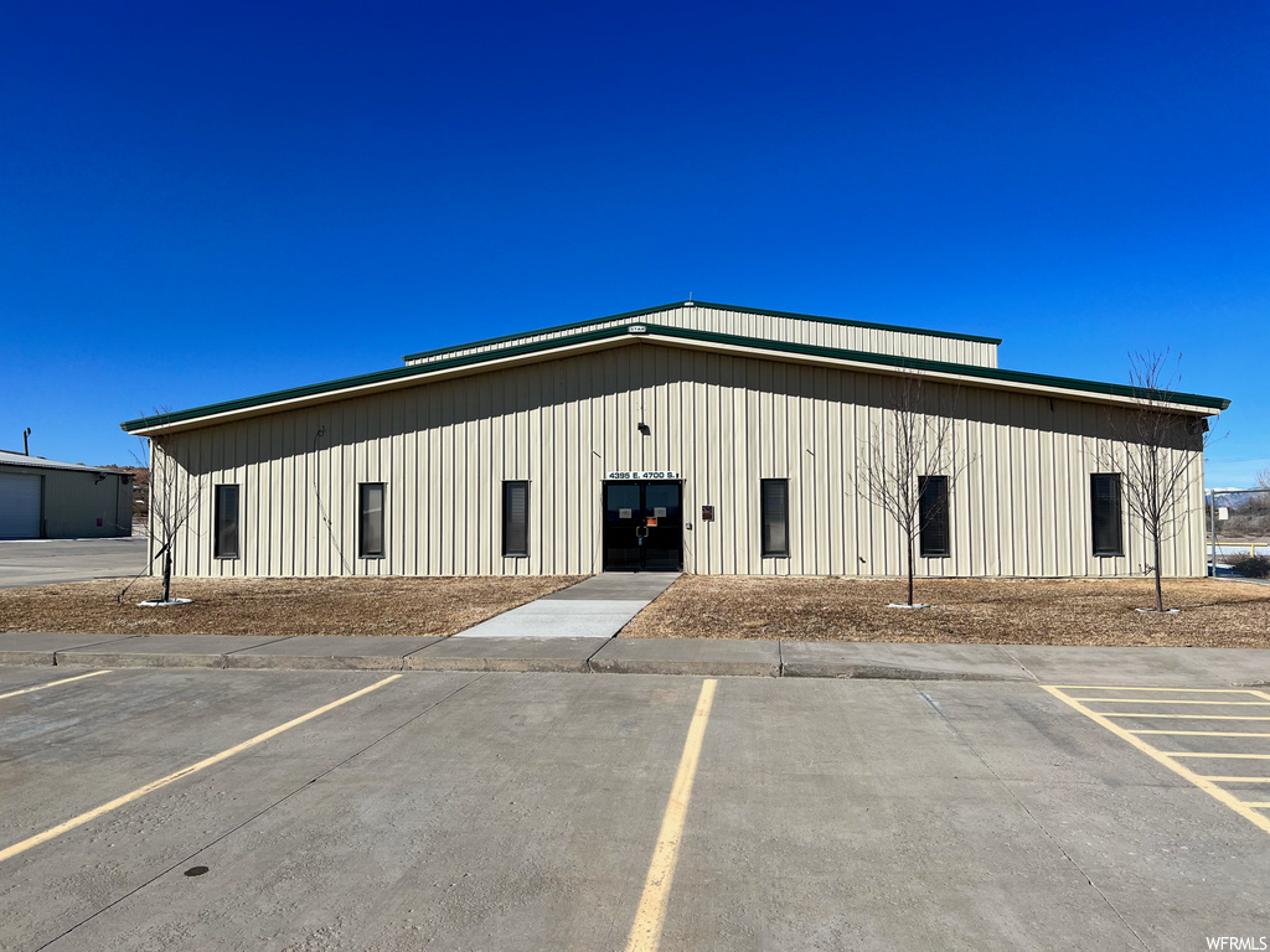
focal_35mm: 26
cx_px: 635
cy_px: 476
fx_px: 954
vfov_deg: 53.1
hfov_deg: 67.3
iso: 50
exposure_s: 1/9434
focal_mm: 5.7
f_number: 1.5
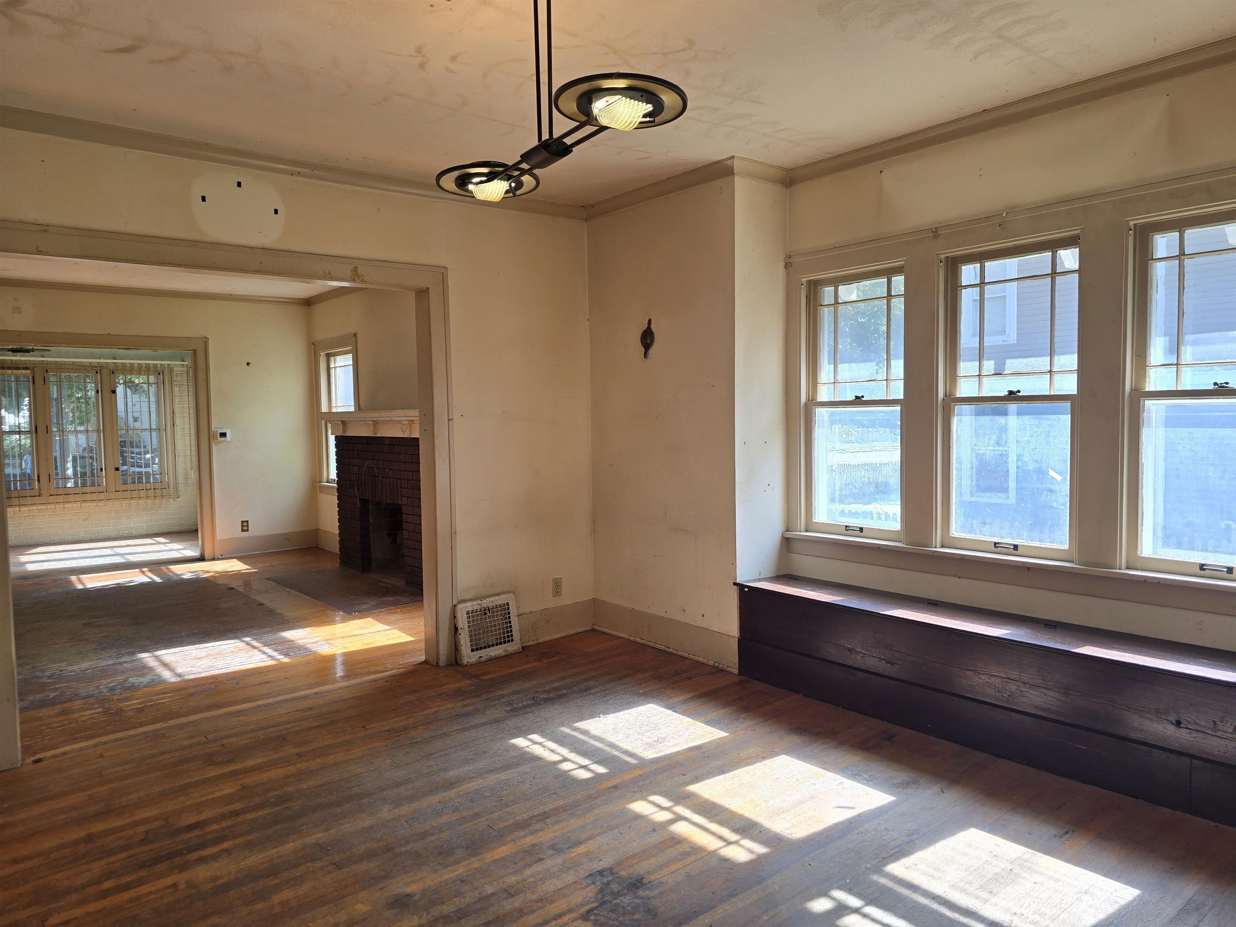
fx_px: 821
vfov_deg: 58.9
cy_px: 464
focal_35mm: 23
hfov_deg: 73.9
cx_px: 618
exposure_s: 1/120
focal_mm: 6.3
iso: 25
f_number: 1.7
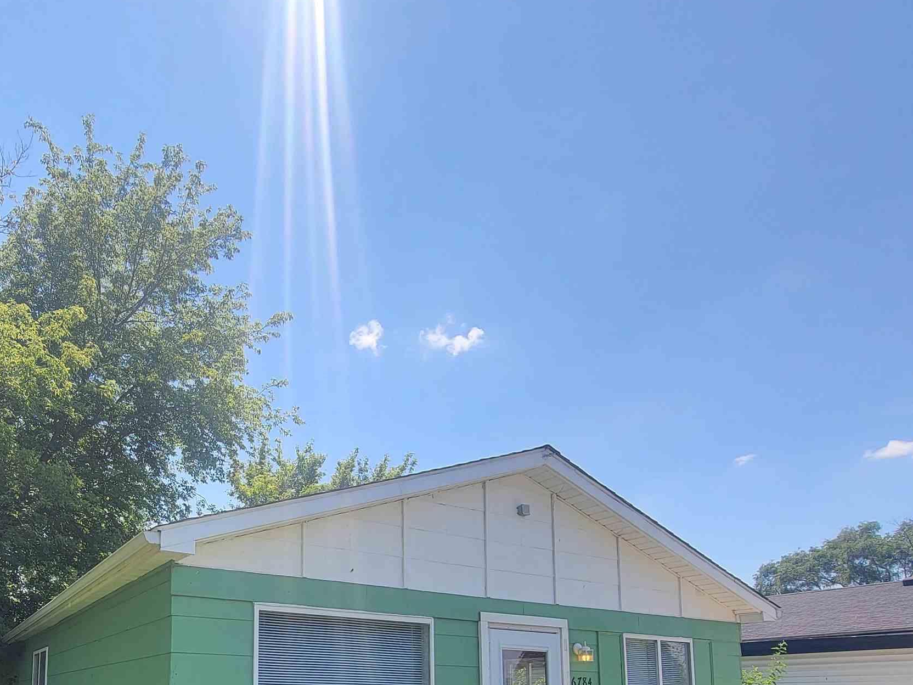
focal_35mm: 24
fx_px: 633
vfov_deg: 50.0
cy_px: 626
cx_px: 253
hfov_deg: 68.0
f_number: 2.2
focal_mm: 2.2
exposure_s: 1/525
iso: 50
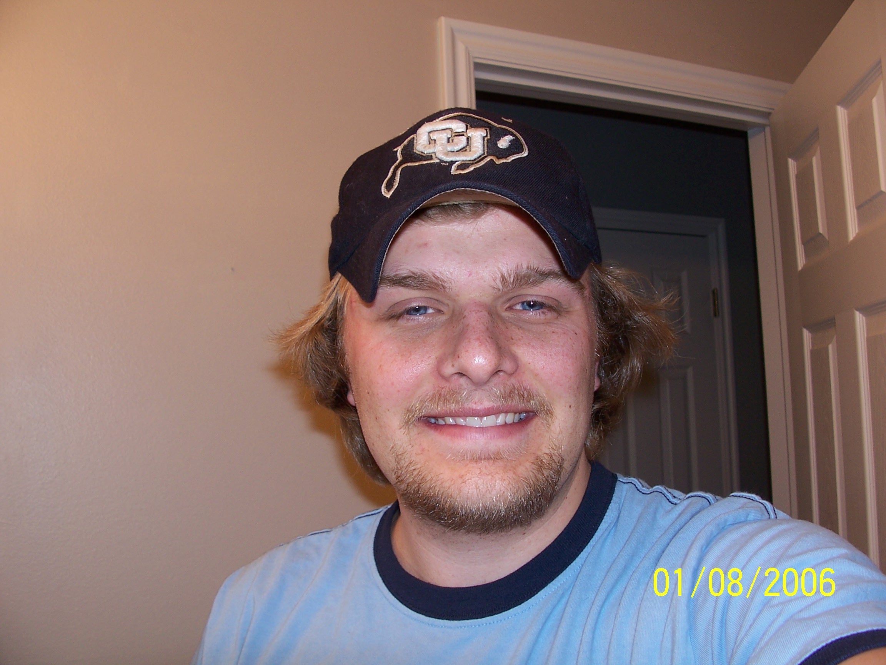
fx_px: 896
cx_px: 443
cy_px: 332
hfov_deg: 52.6
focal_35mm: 35
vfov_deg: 40.7
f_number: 2.8
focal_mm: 6
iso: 80
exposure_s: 1/60
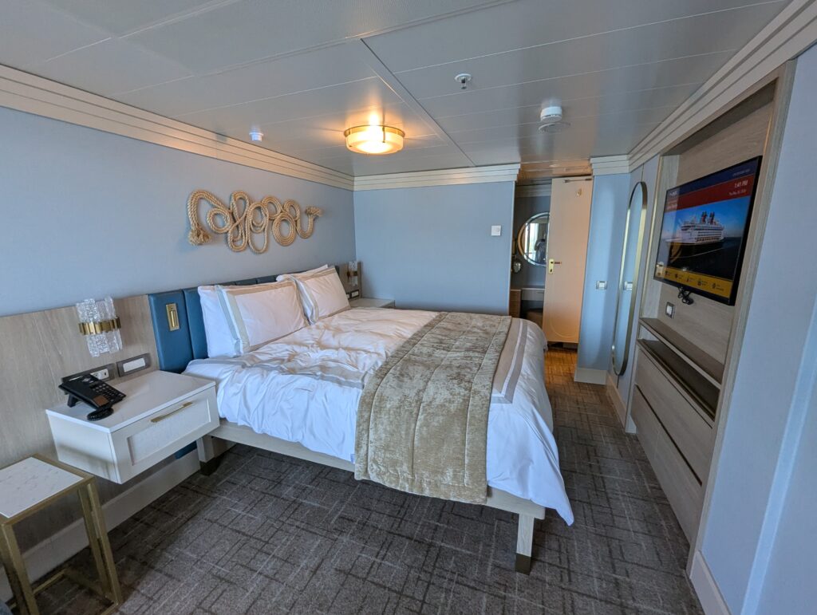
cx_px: 408
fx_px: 307
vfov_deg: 90.1
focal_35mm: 13
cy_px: 308
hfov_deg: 106.1
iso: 203
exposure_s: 1/120
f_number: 2.2
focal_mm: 1.95
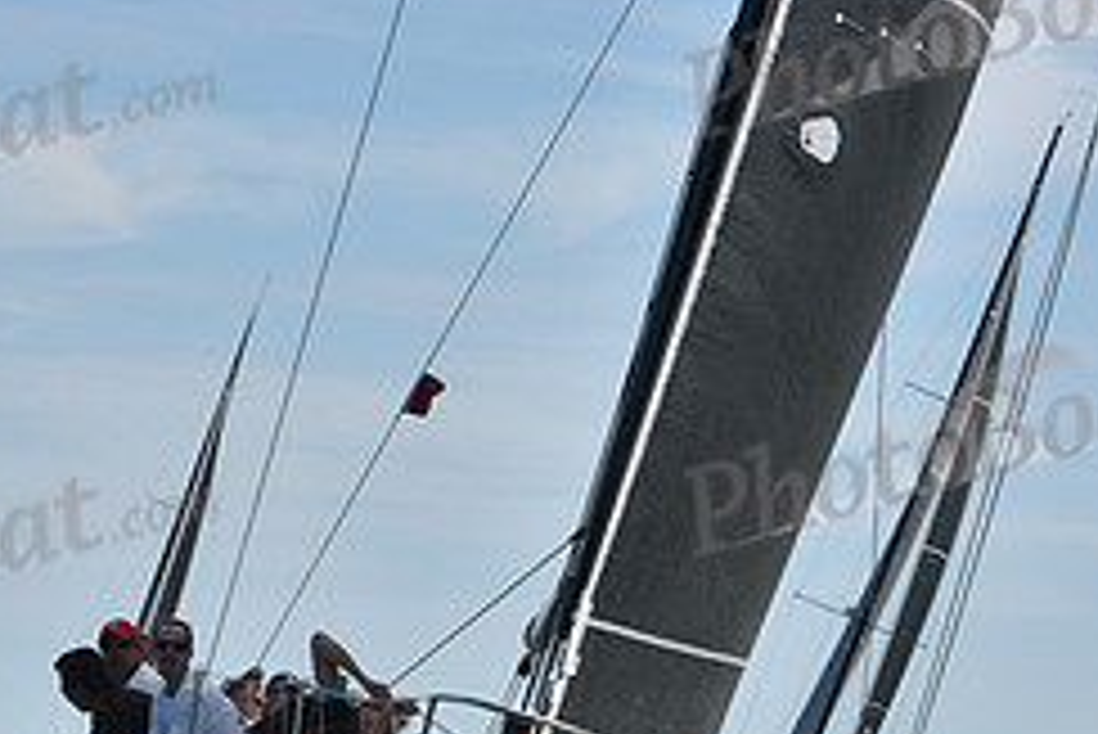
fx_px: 8850
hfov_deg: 7.1
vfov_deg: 4.7
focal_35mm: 290
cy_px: 736
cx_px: 454
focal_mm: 122
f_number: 10
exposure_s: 1/1000
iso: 320
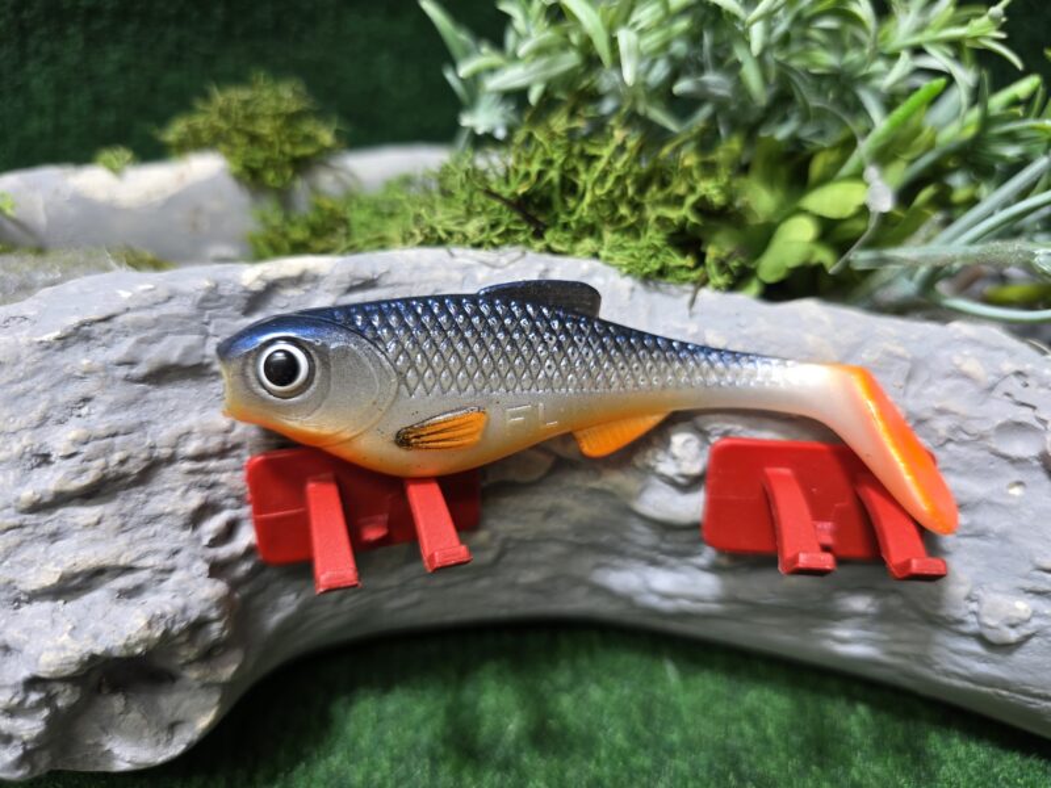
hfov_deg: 73.9
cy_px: 394
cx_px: 526
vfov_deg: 58.9
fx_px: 698
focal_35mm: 23
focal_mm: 6.3
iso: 80
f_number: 1.7
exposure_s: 1/100
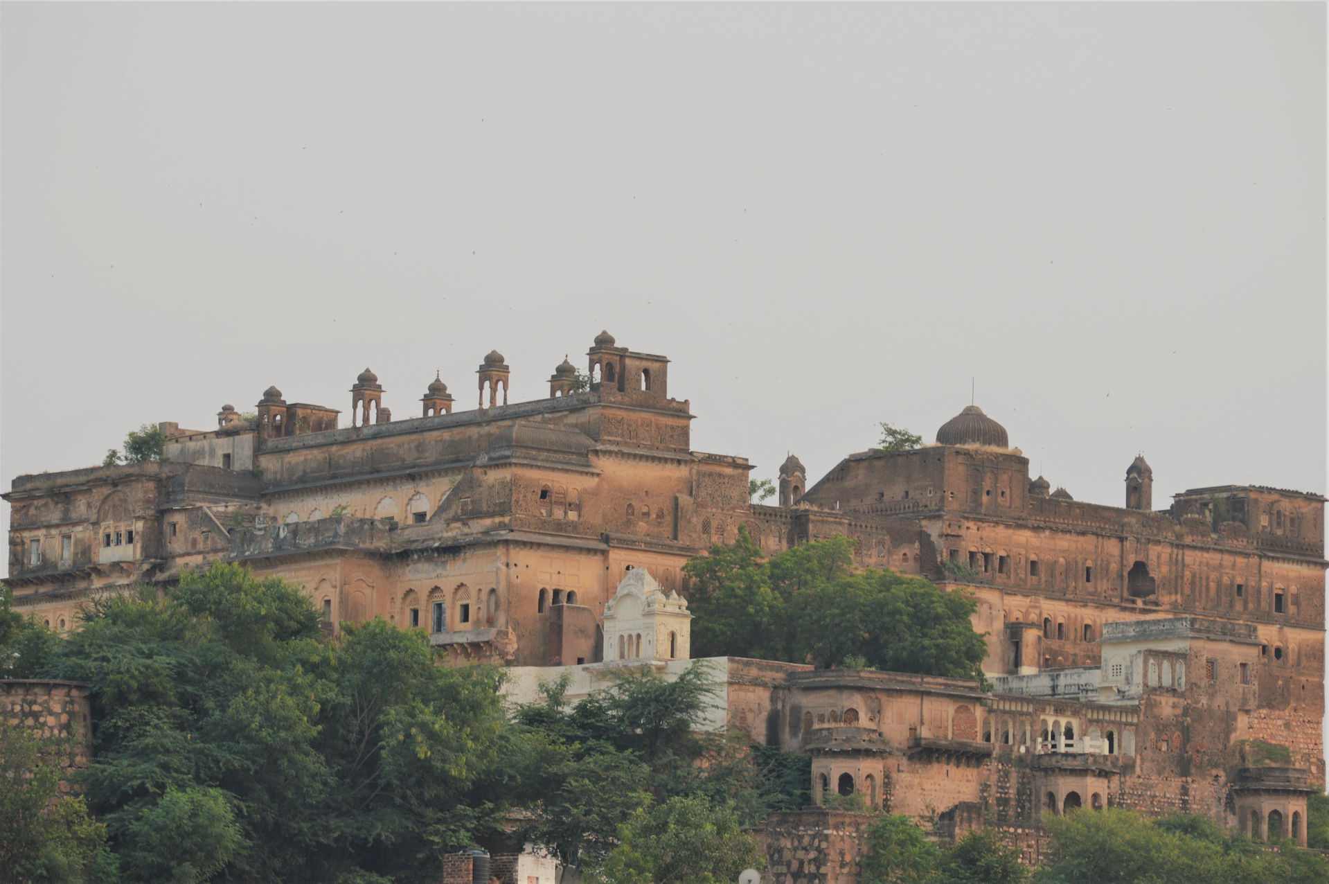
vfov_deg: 9.9
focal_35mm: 138
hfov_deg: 14.9
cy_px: 442
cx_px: 664
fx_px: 5090
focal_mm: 92
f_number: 5.6
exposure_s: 1/125
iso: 280
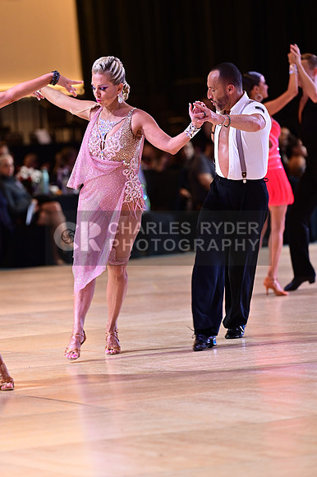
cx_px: 158
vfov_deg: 10.3
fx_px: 2645
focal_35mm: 200
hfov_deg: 6.9
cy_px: 238
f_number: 3.5
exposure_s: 1/250
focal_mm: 200
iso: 1600
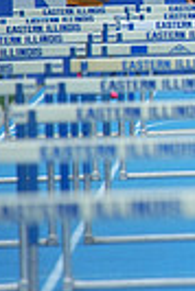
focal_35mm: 1746
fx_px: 14148
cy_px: -16
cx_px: 552
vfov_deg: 1.2
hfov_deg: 0.8
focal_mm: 400
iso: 400
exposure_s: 1/1250
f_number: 5.6
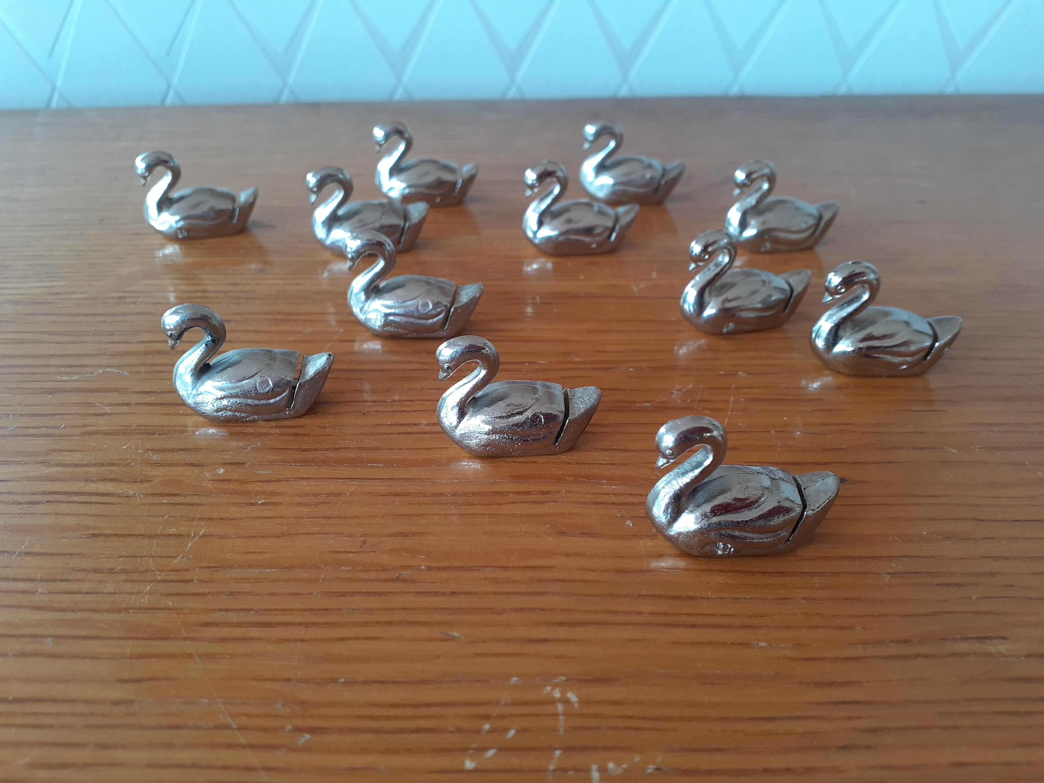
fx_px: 814
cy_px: 392
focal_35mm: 27
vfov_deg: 51.4
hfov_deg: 65.3
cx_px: 522
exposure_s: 1/50
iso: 50
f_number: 1.9
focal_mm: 3.6
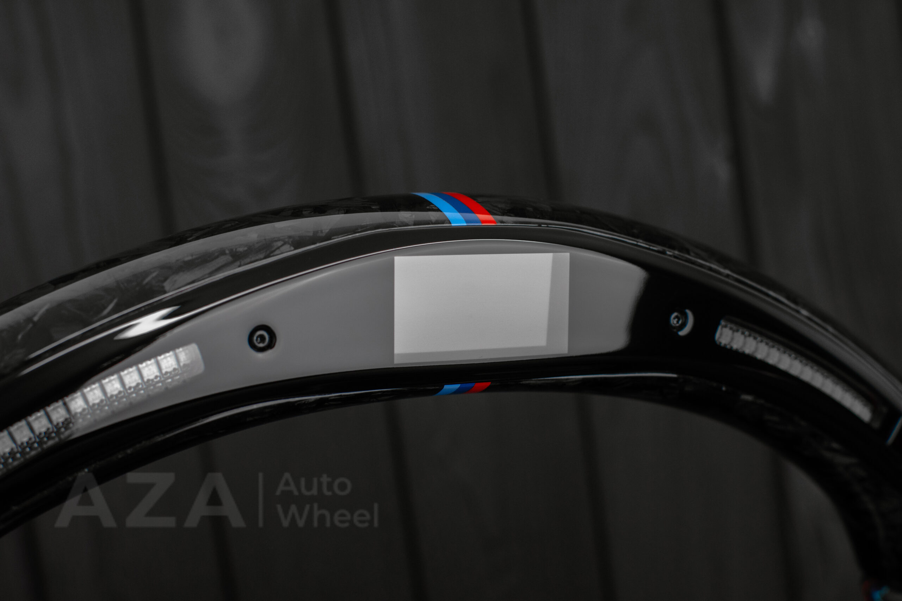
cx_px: 451
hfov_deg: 37.8
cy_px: 300
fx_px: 1315
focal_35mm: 52
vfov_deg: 25.8
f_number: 6.3
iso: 500
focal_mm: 35
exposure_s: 1/125
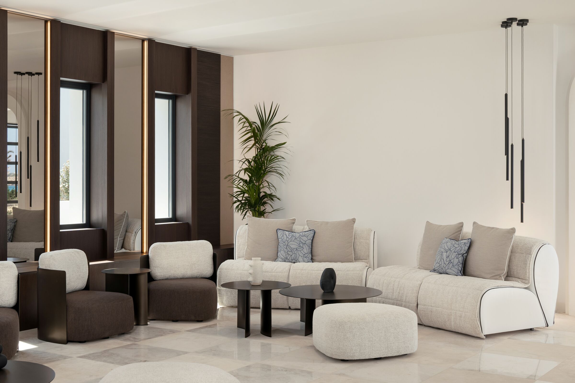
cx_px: 288
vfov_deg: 27.0
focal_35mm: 50
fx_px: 799
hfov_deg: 39.6
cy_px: 192
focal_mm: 50
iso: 200
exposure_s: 1/40
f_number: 8
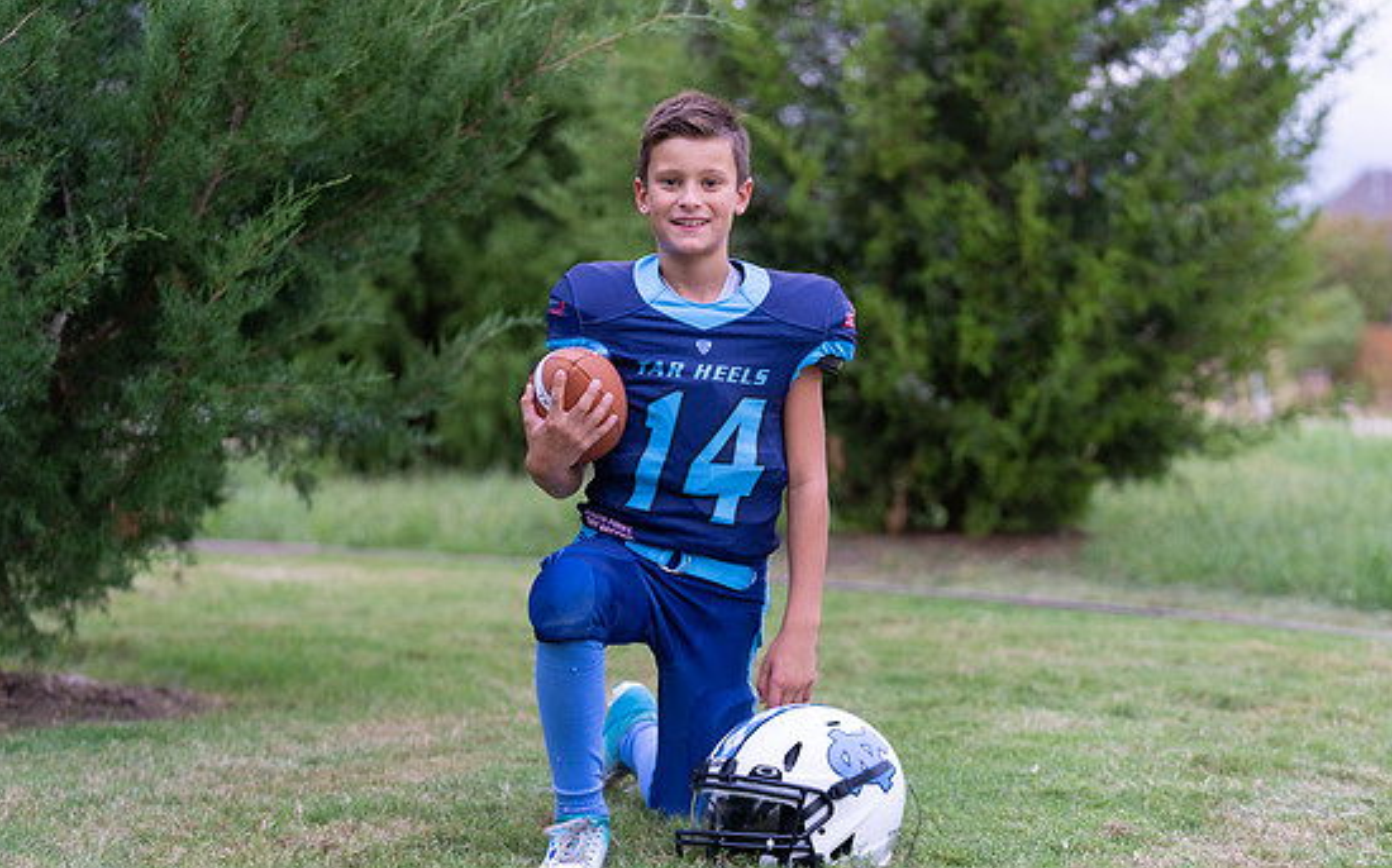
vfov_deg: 15.0
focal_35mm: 87
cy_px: 423
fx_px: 3298
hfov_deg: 23.8
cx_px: 717
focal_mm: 80
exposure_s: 1/320
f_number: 2.8
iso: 800
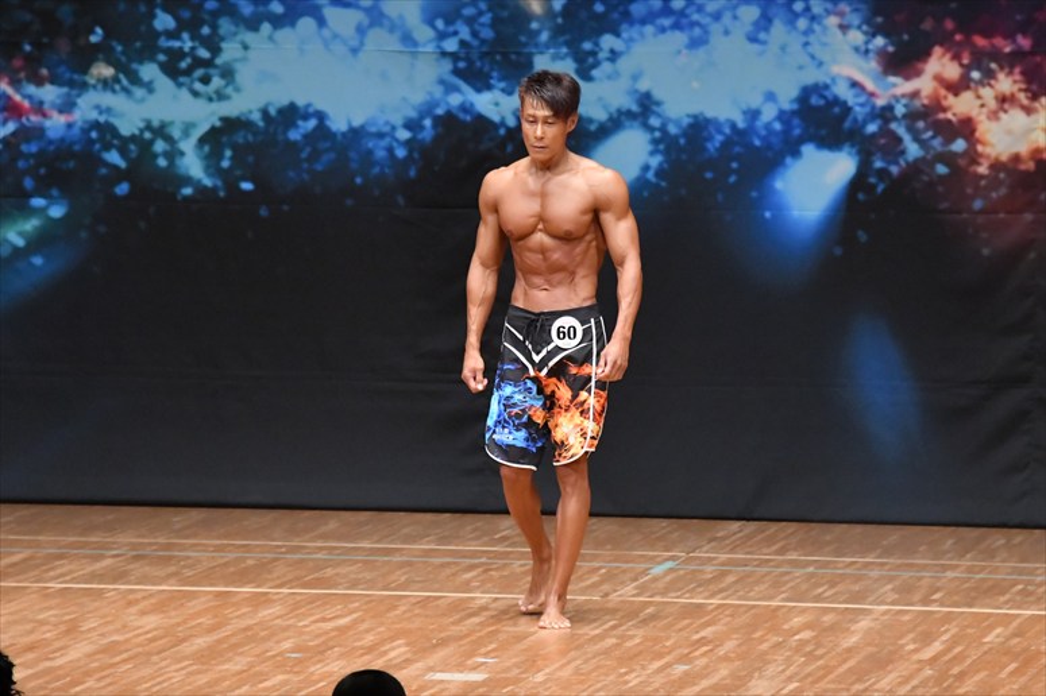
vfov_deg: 5.1
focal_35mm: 270
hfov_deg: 7.6
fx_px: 7841
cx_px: 523
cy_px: 348
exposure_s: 1/400
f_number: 5.6
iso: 8000
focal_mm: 180
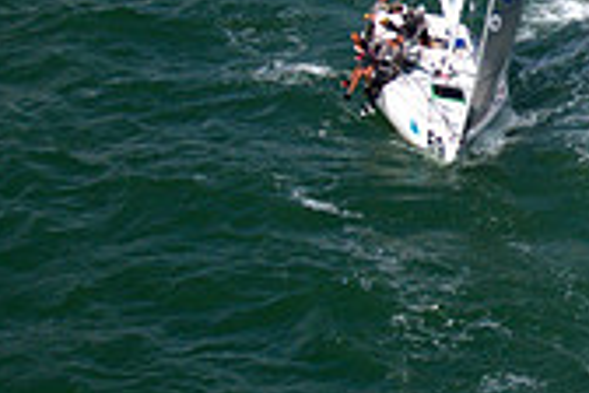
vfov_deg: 8.0
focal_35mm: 172
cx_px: 775
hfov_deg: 11.6
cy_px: 104
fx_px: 2814
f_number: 3.8
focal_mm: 8.6
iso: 100
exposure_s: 1/1600
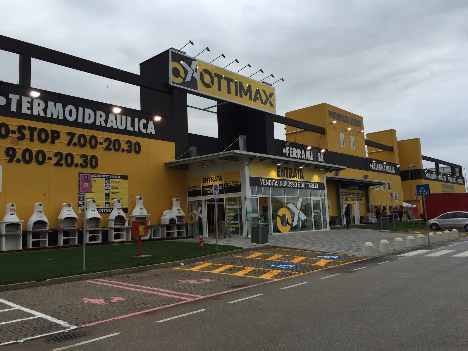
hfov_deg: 61.7
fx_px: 392
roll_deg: +0.8
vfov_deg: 48.2
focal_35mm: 29
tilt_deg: +9.6
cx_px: 234
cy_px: 176
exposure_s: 1/775
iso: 32
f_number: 2.2
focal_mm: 4.15
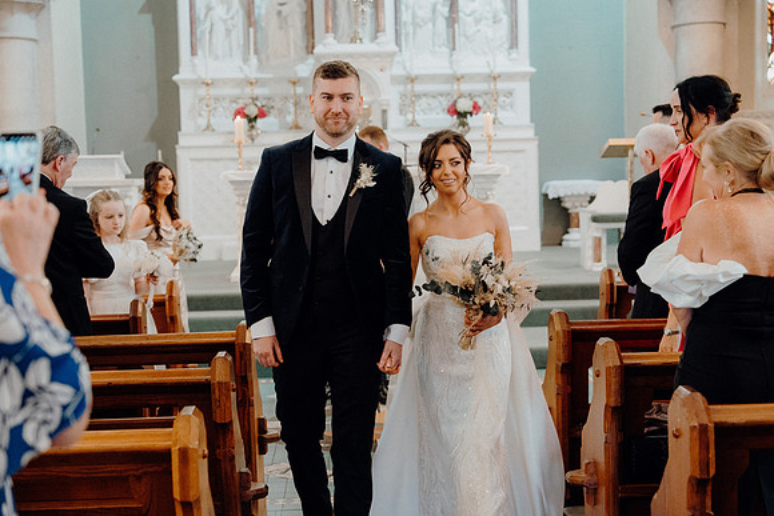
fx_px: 1226
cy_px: 258
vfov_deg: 23.8
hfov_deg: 35.0
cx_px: 387
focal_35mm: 57
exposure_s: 1/160
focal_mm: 57
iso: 5000
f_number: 3.5
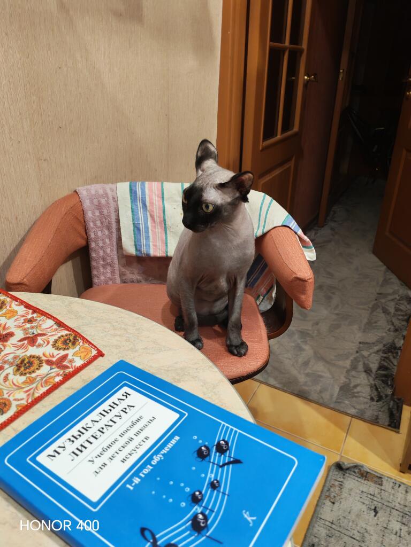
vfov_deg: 65.3
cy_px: 274
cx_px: 206
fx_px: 427
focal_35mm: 27
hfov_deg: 51.4
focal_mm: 6.12
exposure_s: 1/50
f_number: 1.9
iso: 1250
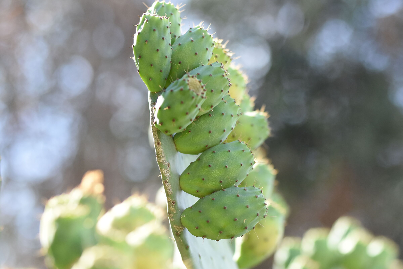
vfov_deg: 10.8
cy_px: 134
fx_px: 1427
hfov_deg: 16.1
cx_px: 202
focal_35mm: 128
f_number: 2
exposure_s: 1/8000
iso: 1000
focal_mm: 85
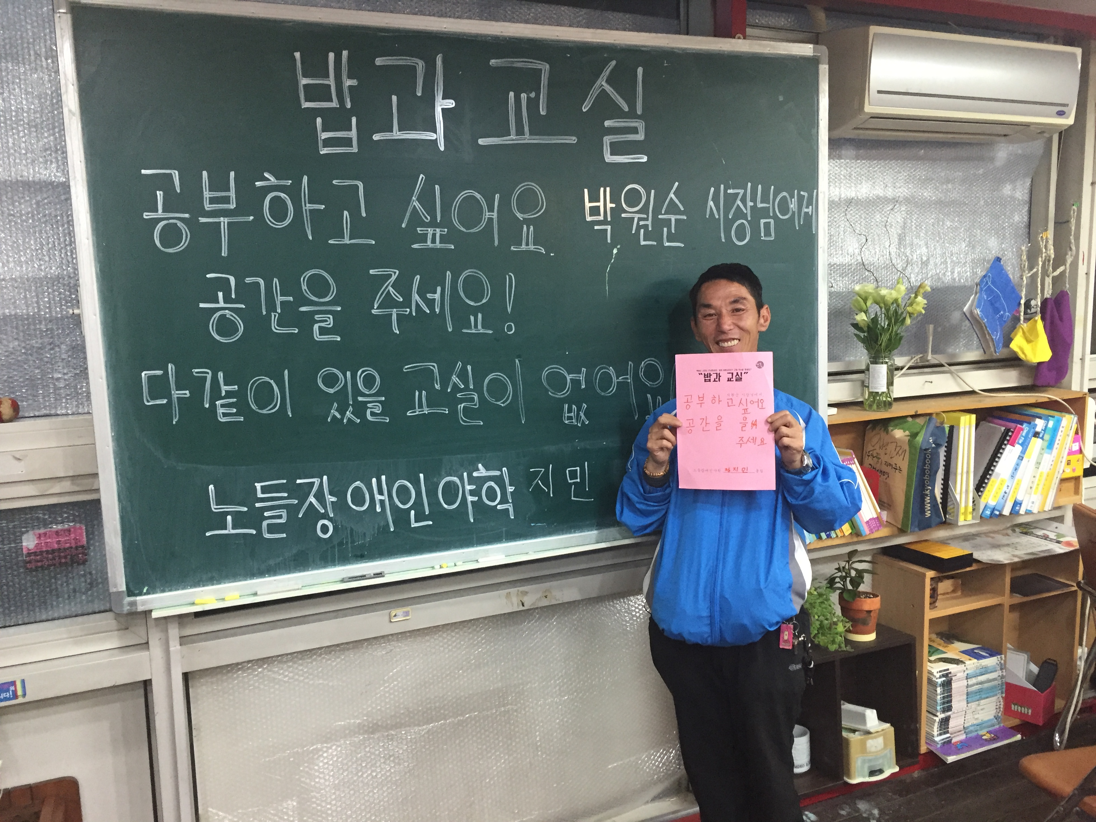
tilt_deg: -8.5
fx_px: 918
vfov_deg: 48.2
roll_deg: +1.6
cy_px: 411
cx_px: 548
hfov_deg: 61.7
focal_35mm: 29
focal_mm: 4.15
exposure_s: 1/30
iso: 160
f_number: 2.2
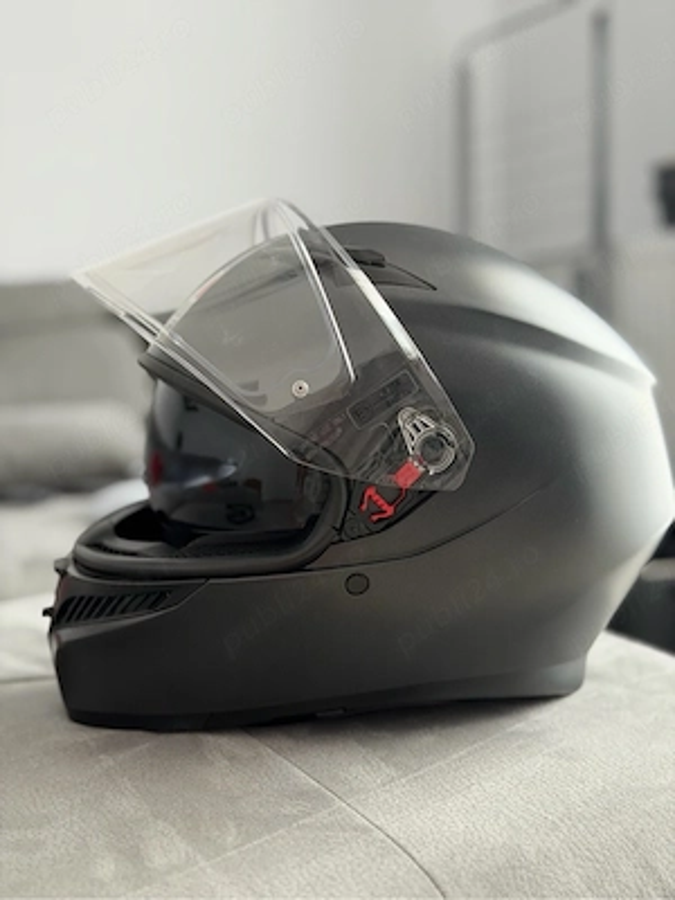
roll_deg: +4.5
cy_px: 450
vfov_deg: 39.7
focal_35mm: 48
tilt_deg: -5.2
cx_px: 338
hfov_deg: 30.3
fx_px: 1248
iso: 100
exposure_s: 1/79
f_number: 1.78
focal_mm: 6.76
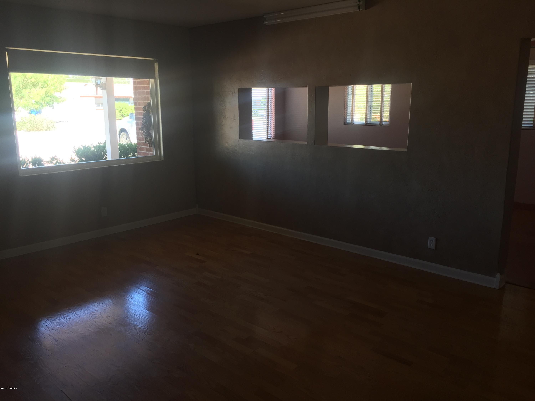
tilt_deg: -12.1
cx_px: 268
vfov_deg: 48.2
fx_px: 448
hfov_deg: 61.7
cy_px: 200
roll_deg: +0.6
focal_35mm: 29
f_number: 2.2
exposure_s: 1/40
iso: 32
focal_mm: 4.15
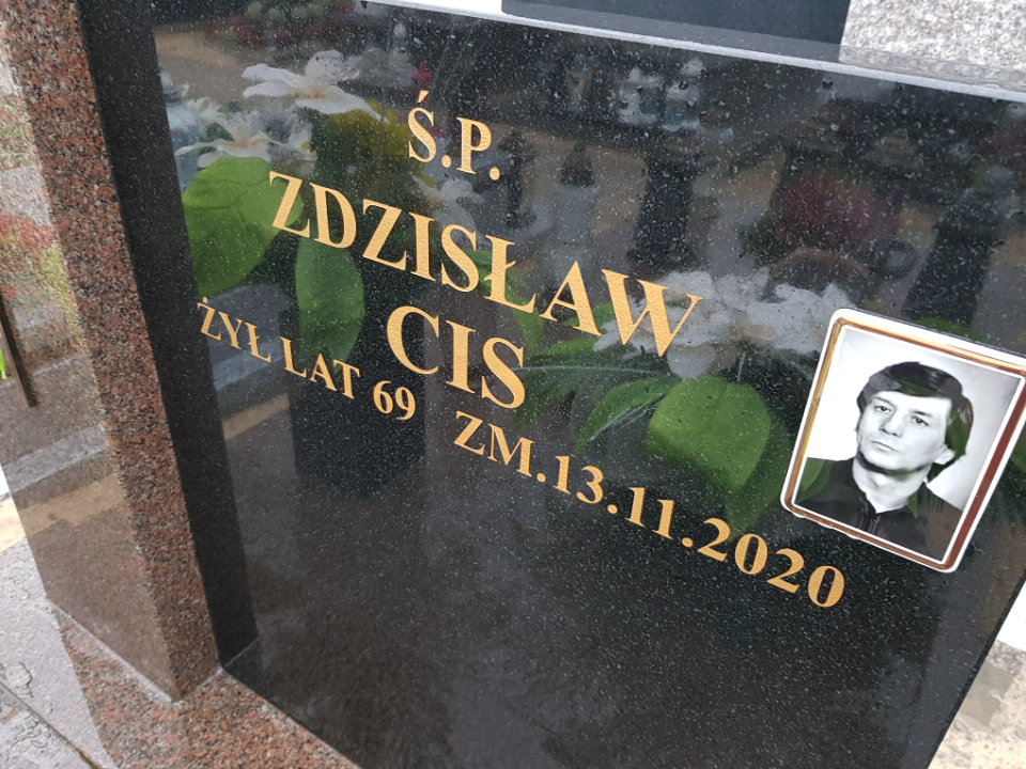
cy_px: 384
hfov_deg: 67.3
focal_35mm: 26
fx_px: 771
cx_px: 513
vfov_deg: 53.1
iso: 200
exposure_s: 1/50
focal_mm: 4.2
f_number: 1.7
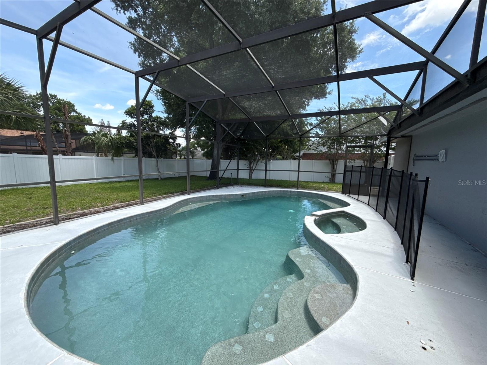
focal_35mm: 14
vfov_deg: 85.7
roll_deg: +1.5
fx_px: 197
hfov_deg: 102.1
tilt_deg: -4.7
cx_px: 244
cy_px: 182
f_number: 2.2
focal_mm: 2.22
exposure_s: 1/490
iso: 64
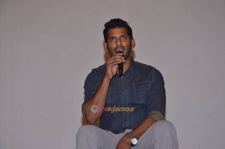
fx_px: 617
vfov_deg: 13.8
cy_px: 74
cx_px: 112
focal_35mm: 99
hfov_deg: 20.7
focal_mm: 66
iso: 1600
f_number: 7.1
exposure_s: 1/250
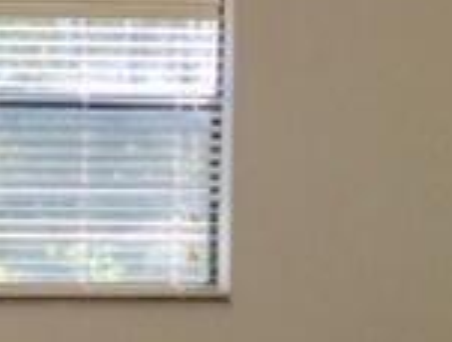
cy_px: 252
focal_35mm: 135
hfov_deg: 14.2
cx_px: -54
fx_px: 1767
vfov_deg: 11.0
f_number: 2.4
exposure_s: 1/424
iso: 32
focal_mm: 3.3
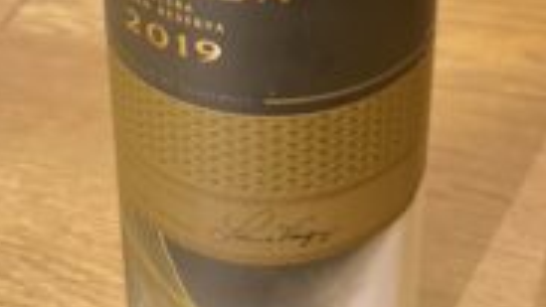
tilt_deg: -19.5
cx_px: 280
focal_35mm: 62
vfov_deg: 16.4
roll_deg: -0.3
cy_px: -241
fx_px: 898
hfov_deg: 33.8
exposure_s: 1/20
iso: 1000
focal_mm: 5.7
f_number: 1.5
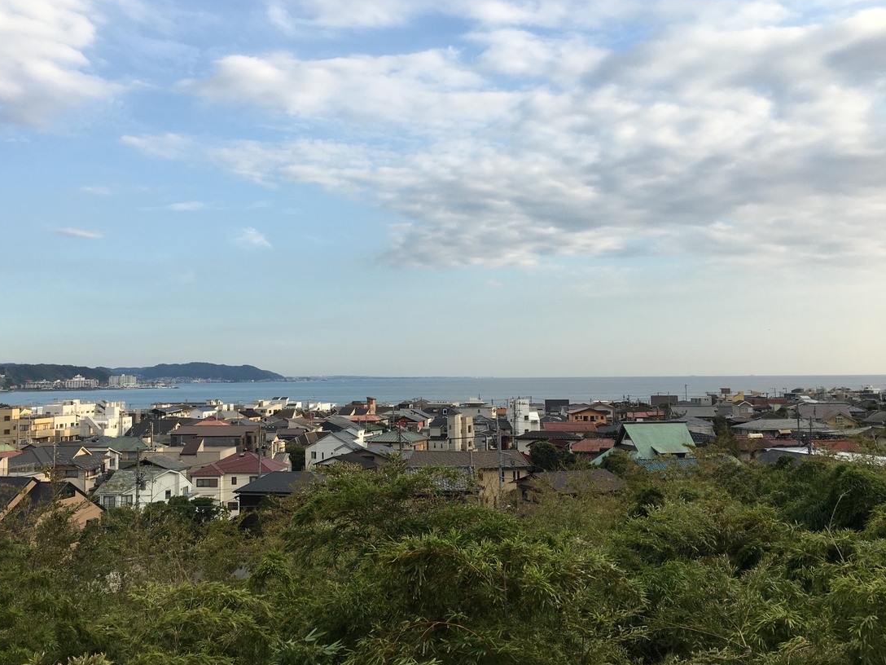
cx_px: 399
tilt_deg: +1.9
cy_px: 332
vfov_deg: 44.2
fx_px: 819
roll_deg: -0.8
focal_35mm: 32
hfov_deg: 56.7
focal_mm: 4.15
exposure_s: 1/916
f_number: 2.2
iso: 25
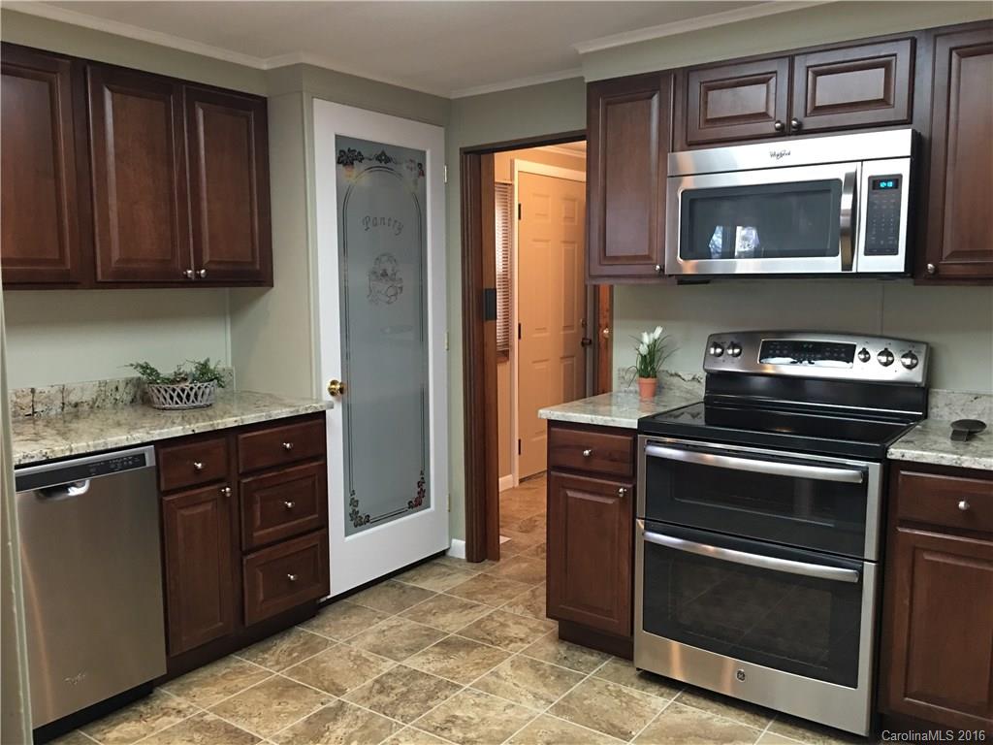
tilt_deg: -6.2
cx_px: 496
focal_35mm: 29
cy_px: 372
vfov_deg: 48.2
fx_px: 832
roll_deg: -0.4
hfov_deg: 61.7
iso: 100
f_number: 2.2
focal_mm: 4.15
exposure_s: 1/15
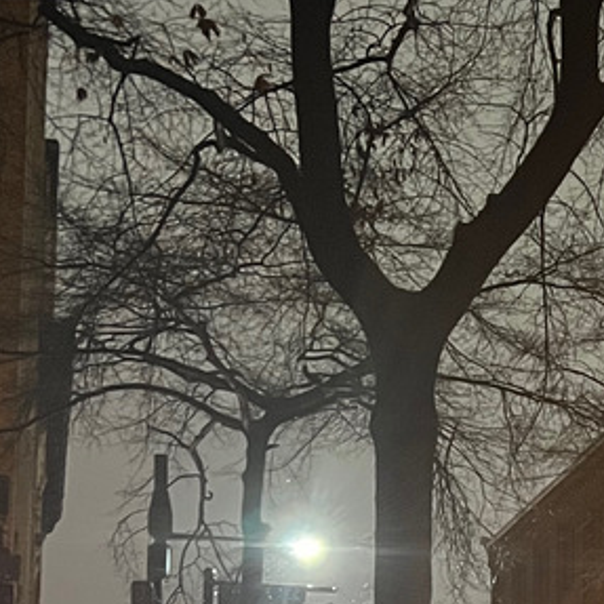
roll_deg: -0.8
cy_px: 751
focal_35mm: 96
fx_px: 1895
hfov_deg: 16.8
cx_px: 842
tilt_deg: +6.4
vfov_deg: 17.2
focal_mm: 5.7
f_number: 1.5
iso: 800
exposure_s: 1/30
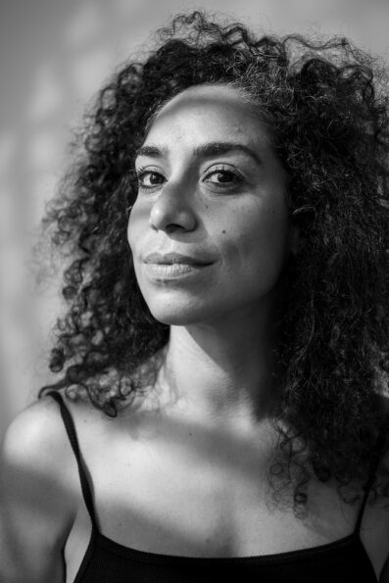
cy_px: 293
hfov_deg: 23.8
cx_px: 200
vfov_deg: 35.0
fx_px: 923
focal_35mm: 57
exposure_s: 1/320
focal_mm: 48
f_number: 2.8
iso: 500
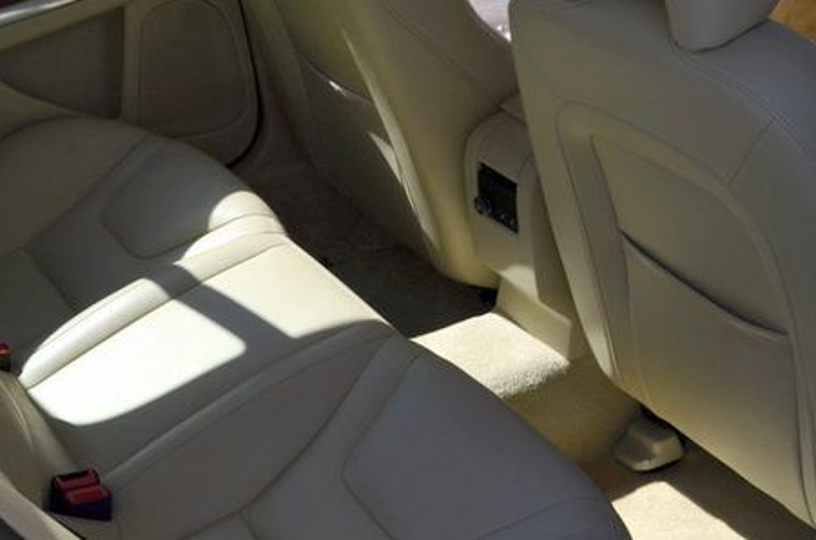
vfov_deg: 21.1
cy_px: 292
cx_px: 390
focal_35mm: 64
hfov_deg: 31.5
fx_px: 1448
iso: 180
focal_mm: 30
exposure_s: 1/250
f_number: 8
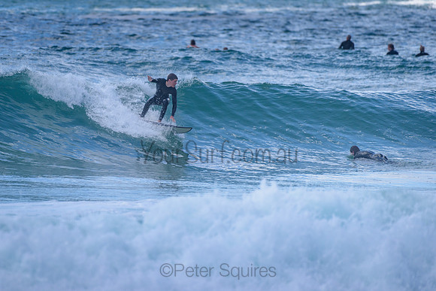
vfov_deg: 2.2
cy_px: 109
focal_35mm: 626
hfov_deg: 3.3
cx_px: 163
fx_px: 7588
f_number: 5.6
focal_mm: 500
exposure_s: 1/2000
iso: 140
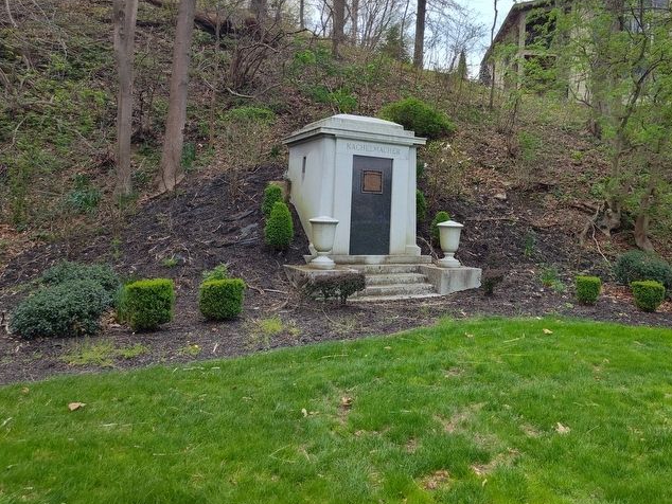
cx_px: 407
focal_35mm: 29
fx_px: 563
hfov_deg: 61.1
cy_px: 206
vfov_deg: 48.0
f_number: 1.8
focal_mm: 5.56
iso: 100
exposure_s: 1/603
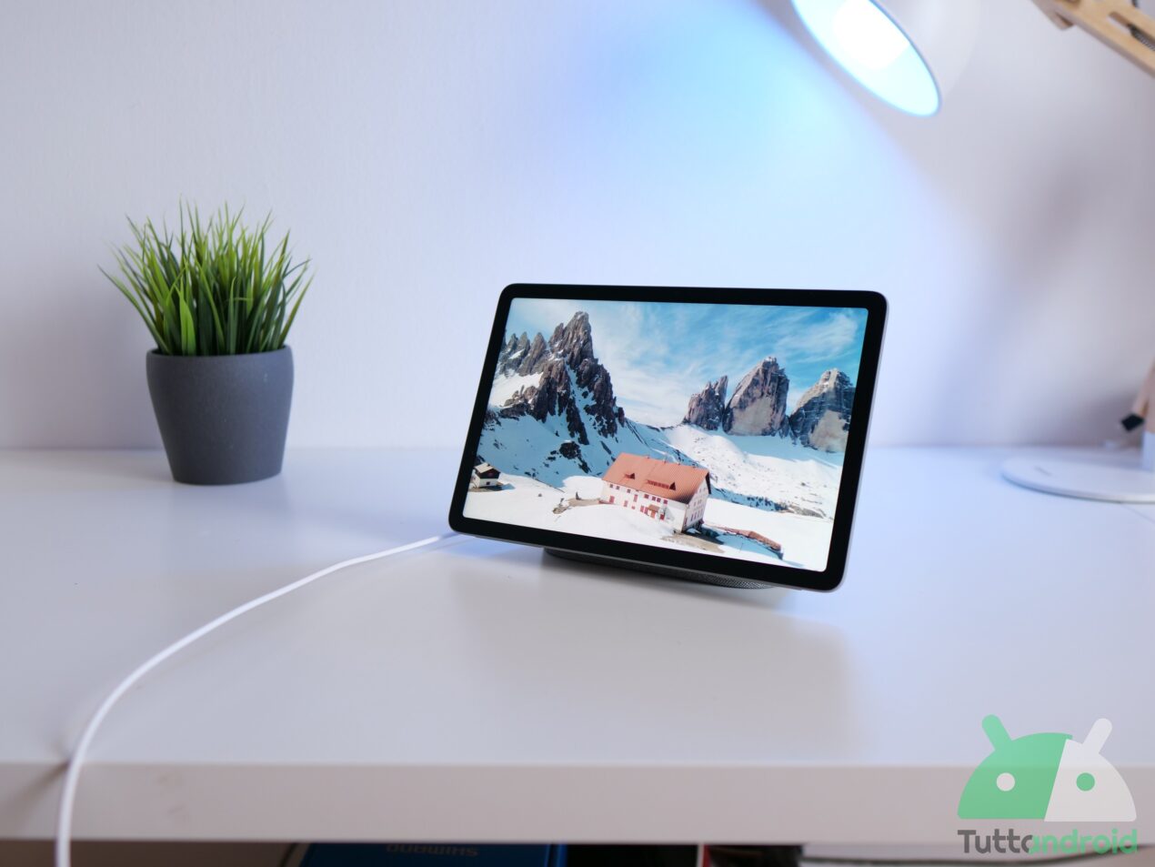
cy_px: 434
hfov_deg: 56.8
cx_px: 578
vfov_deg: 44.2
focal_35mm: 32
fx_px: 1068
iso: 200
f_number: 1.8
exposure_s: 1/100
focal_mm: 16
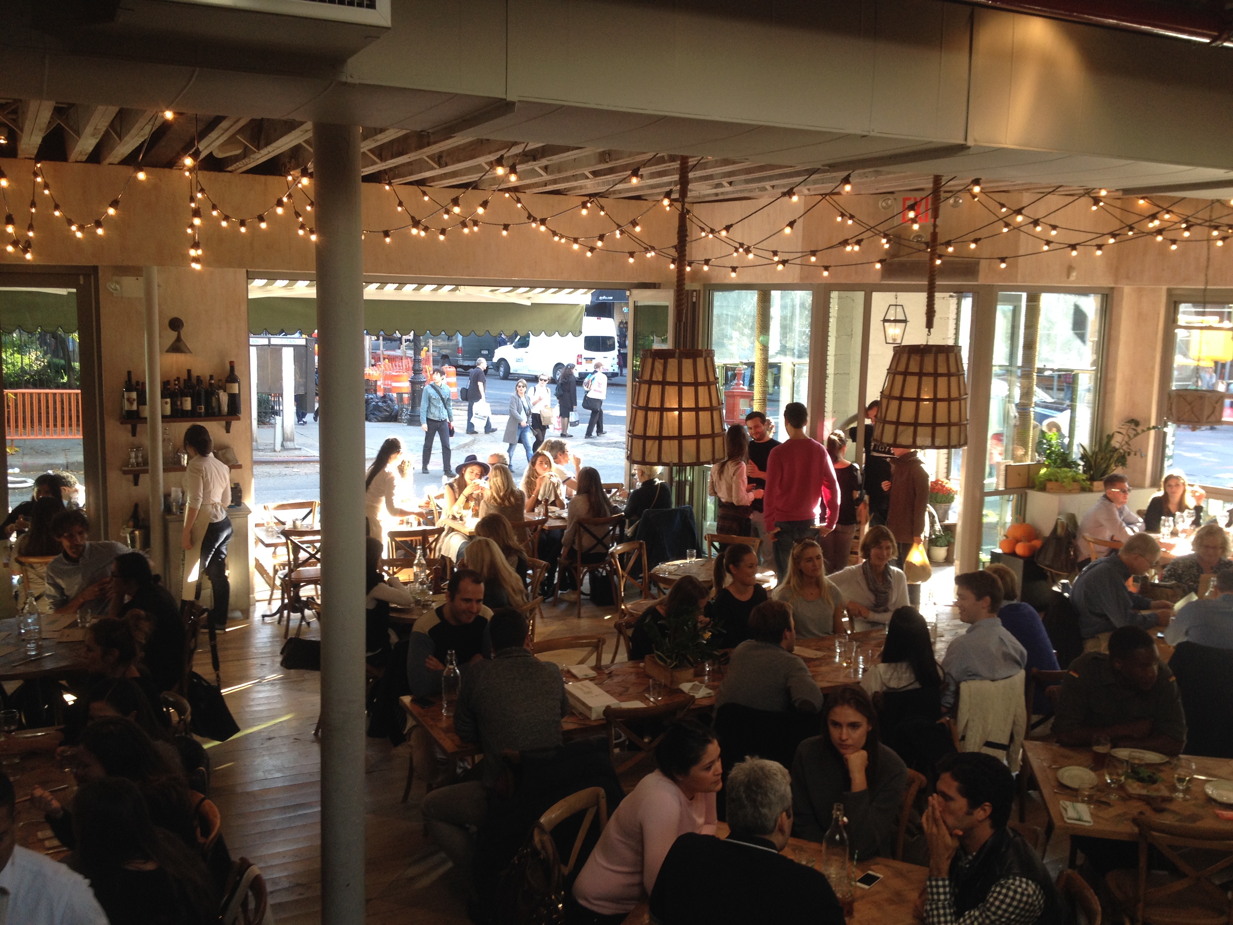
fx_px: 1247
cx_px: 616
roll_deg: -1.1
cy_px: 462
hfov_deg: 52.6
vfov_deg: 40.7
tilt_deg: -11.3
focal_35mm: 35
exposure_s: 1/60
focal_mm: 4.28
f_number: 2.4
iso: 64
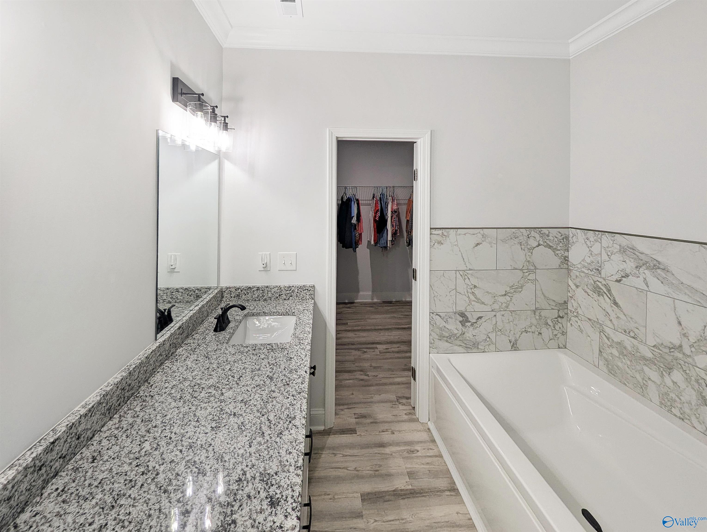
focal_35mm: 13
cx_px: 354
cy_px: 266
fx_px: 266
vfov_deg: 90.1
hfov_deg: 106.1
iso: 79
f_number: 2.2
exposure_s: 1/120
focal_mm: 1.95
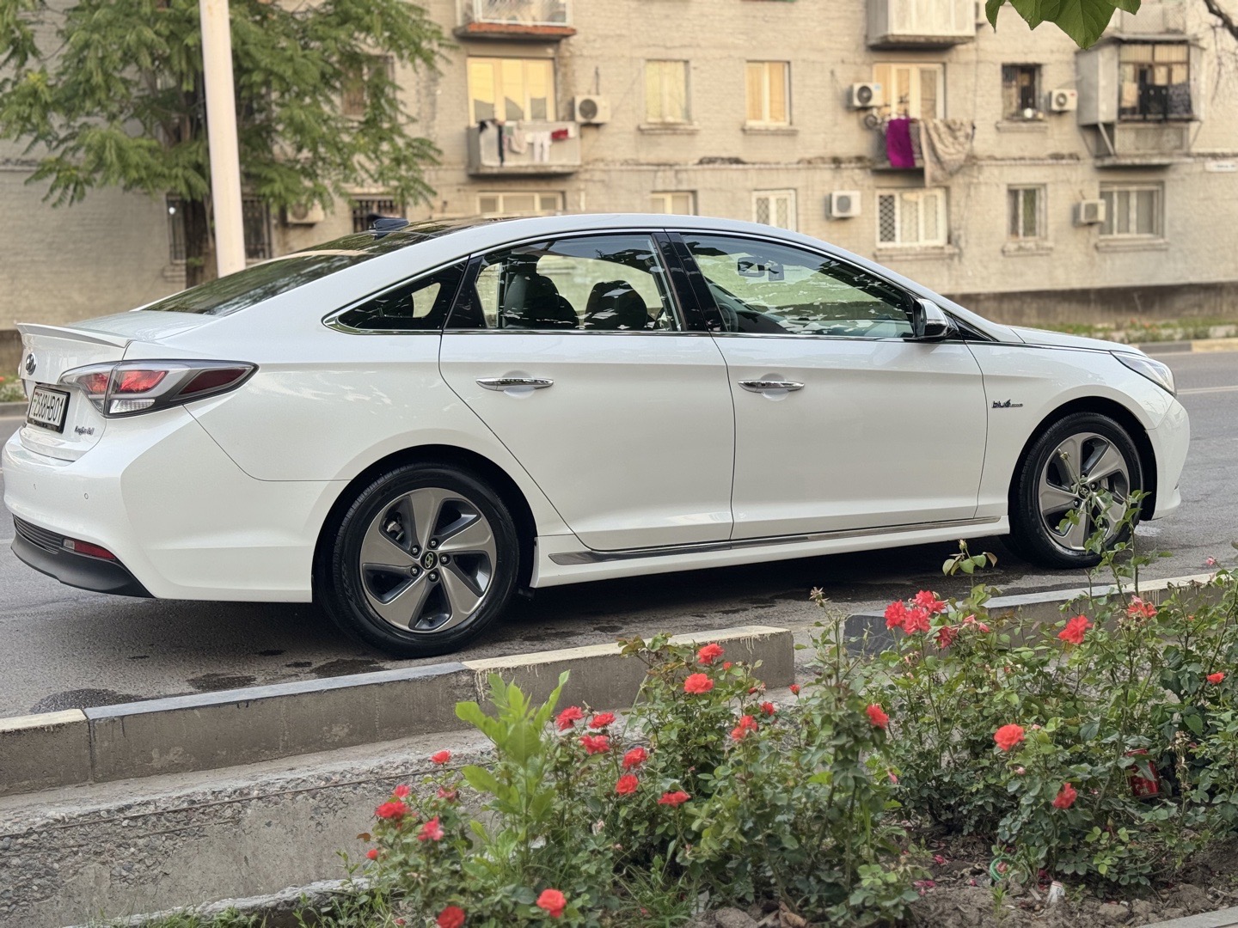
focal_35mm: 48
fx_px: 1717
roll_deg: +2.5
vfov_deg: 30.3
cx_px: 619
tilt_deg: -6.1
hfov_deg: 39.7
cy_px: 464
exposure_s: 1/165
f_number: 1.78
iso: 50
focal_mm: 6.76
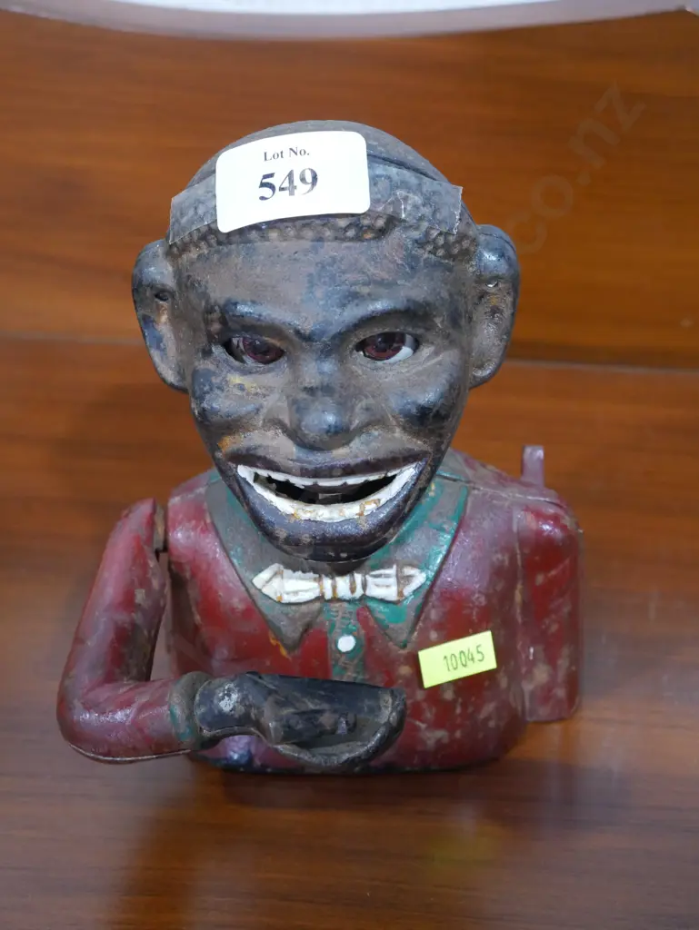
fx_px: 1776
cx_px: 350
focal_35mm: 66
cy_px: 465
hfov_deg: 22.3
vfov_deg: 29.4
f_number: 5.4
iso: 2500
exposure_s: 1/80
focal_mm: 33
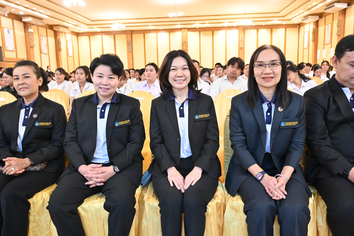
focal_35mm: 30
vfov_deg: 43.6
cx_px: 177
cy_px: 118
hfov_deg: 61.9
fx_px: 295
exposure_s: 1/50
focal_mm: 30
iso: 10000
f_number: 5.6
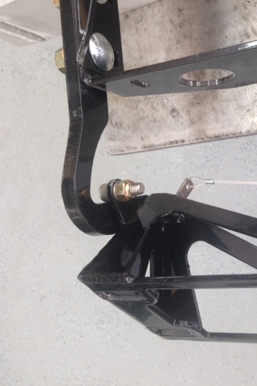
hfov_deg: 27.9
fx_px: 493
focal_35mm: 46
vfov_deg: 42.8
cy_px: 193
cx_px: 240
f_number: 2.4
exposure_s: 1/40
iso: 64
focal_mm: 4.12
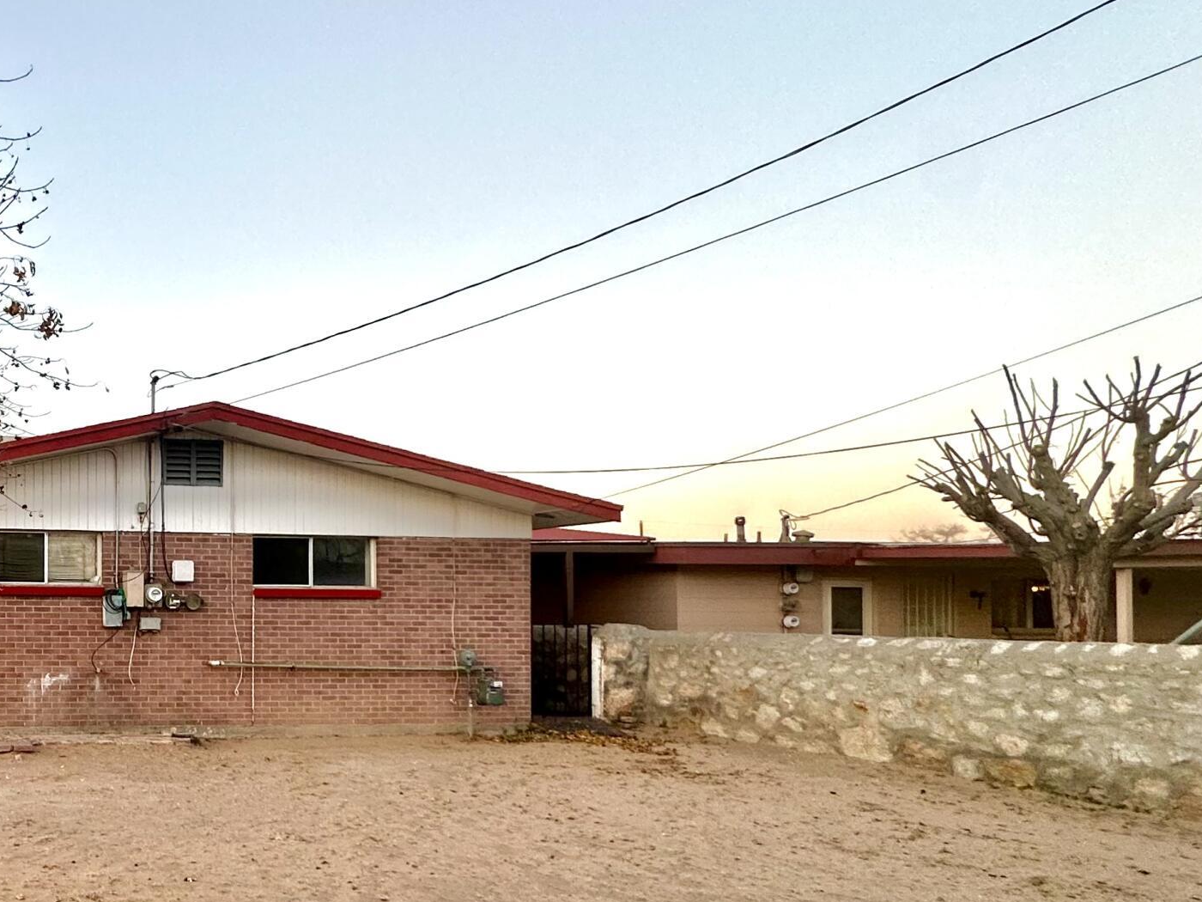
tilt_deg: +1.9
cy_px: 602
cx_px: -82
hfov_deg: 46.4
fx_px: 1042
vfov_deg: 46.1
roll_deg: +0.0
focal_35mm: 30
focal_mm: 2.22
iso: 50
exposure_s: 1/99
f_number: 2.2
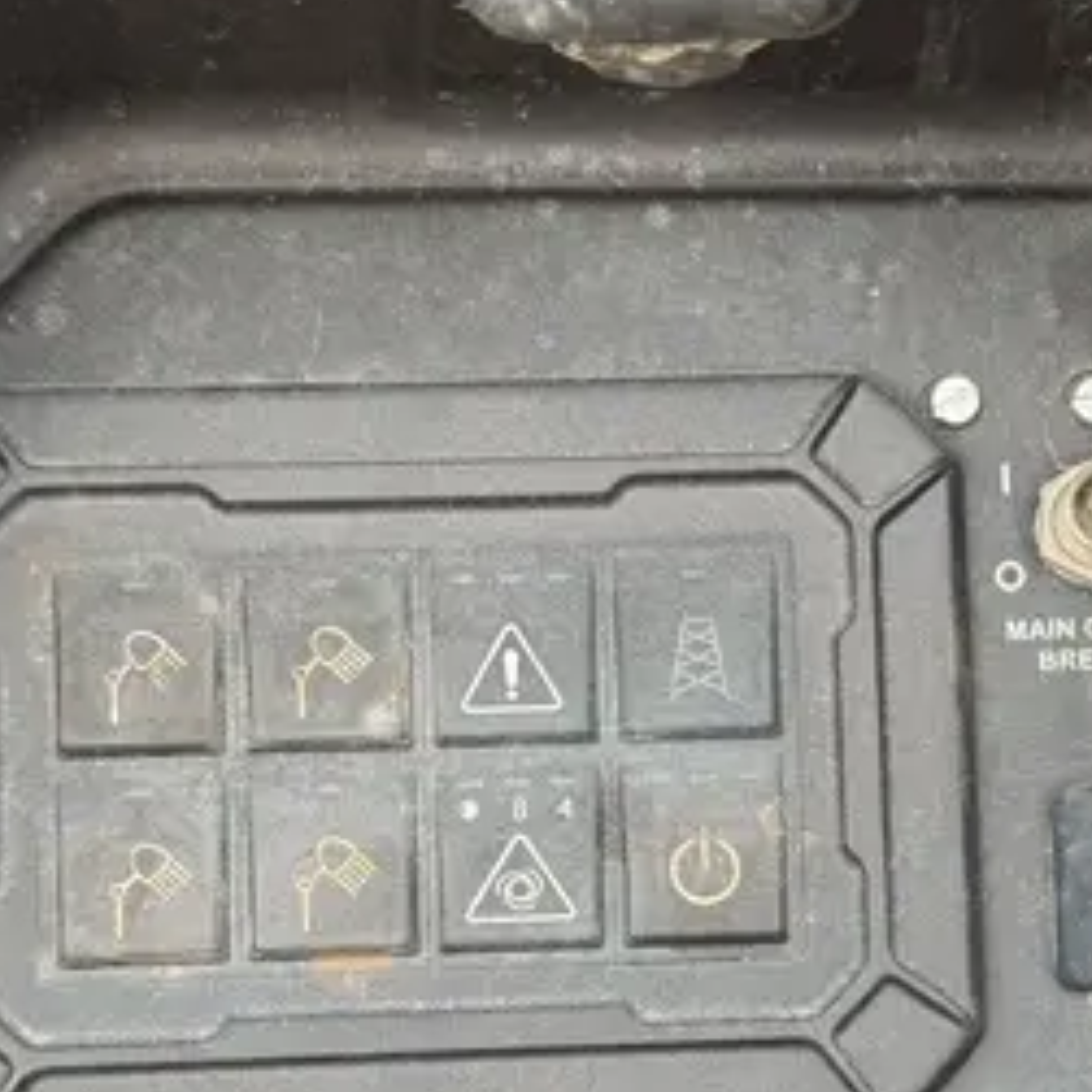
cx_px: 822
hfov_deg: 27.3
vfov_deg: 27.2
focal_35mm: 62
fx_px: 2213
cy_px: 868
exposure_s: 1/325
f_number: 1.78
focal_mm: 6.76
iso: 80
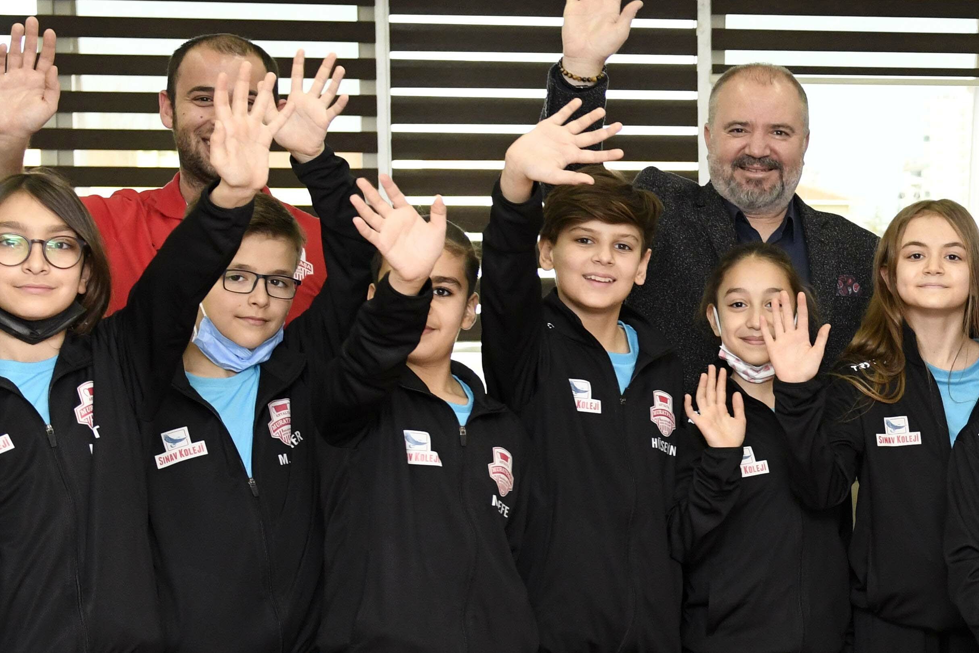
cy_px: 477
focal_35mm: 109
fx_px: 2964
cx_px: 1208
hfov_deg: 17.8
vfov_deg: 12.5
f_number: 3.5
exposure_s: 1/250
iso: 1250
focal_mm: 32
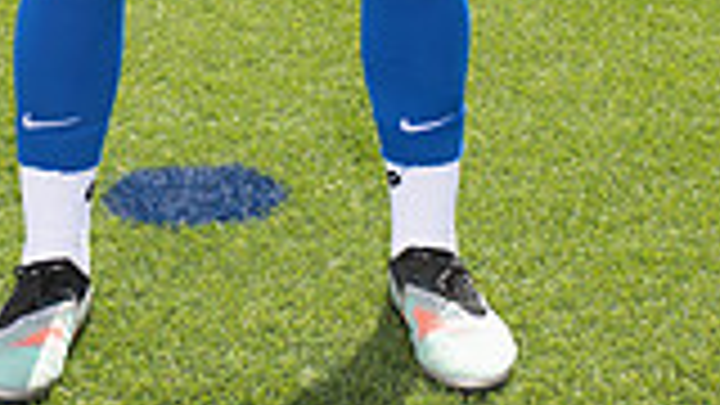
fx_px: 2367
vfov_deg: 9.0
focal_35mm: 124
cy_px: -495
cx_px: 234
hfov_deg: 17.2
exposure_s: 1/400
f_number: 7.1
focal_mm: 42
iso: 125
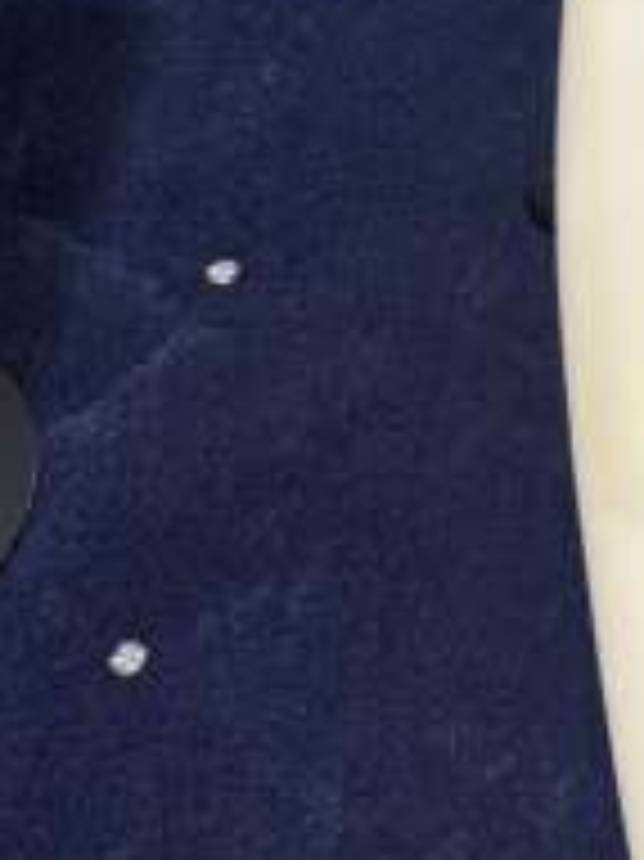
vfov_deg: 17.3
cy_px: -140
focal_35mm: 109
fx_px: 2707
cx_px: 1189
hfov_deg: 12.3
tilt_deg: -48.0
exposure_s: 1/120
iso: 64
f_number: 1.6
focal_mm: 5.1
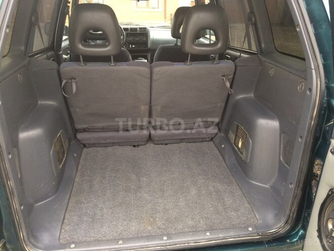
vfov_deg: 48.2
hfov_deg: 61.7
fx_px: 280
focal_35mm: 29
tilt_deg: -21.7
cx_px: 167
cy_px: 126
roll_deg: -1.0
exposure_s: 1/33
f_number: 2.2
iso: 64
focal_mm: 4.15
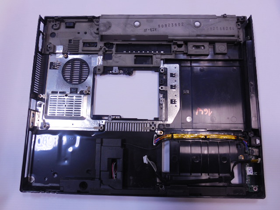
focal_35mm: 26
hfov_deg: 67.3
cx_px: 140
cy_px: 105
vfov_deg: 53.1
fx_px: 210
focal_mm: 4.6
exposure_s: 1/30
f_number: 3.5
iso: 200
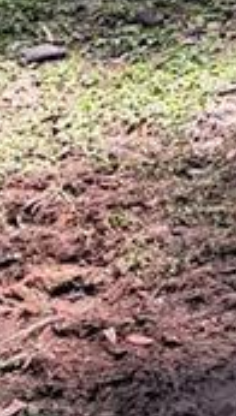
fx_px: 2003
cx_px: 643
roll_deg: +0.6
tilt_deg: -8.8
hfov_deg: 6.3
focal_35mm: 181
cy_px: -447
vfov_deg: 10.7
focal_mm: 6.76
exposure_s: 1/1139
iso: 100
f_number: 1.78
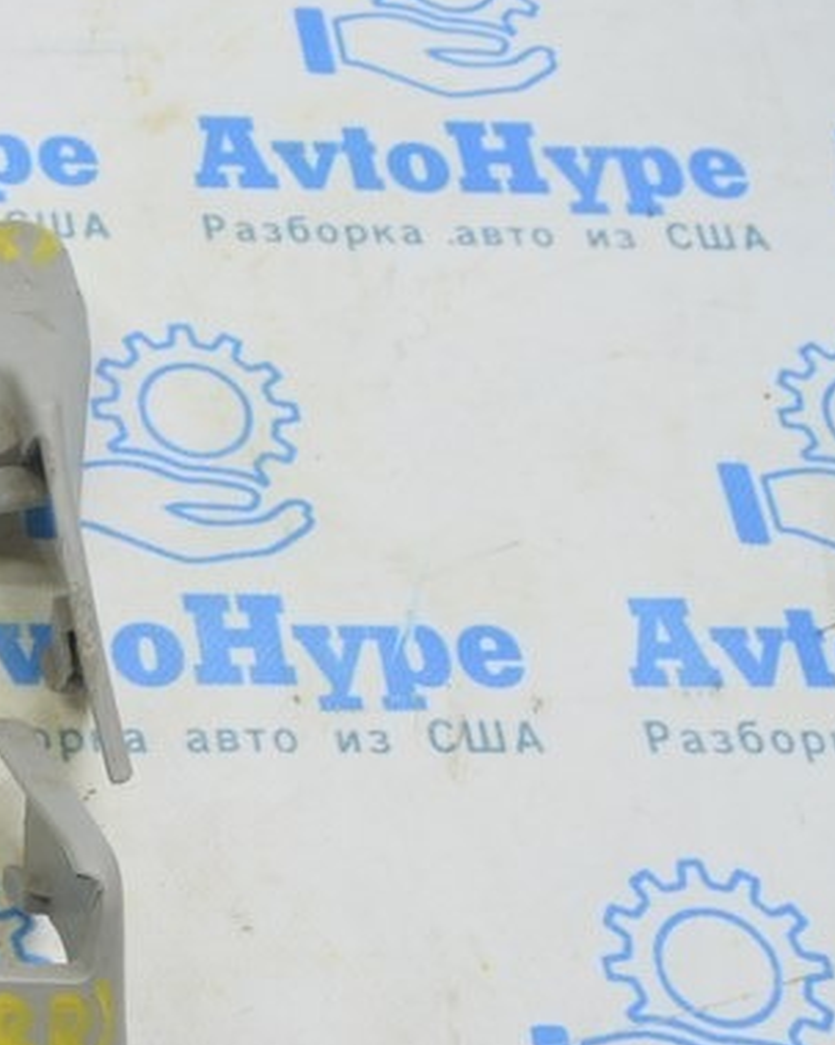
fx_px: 2349
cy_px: 771
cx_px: -540
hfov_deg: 17.4
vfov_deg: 24.8
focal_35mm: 76
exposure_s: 1/20
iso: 400
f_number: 5.6
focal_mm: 20
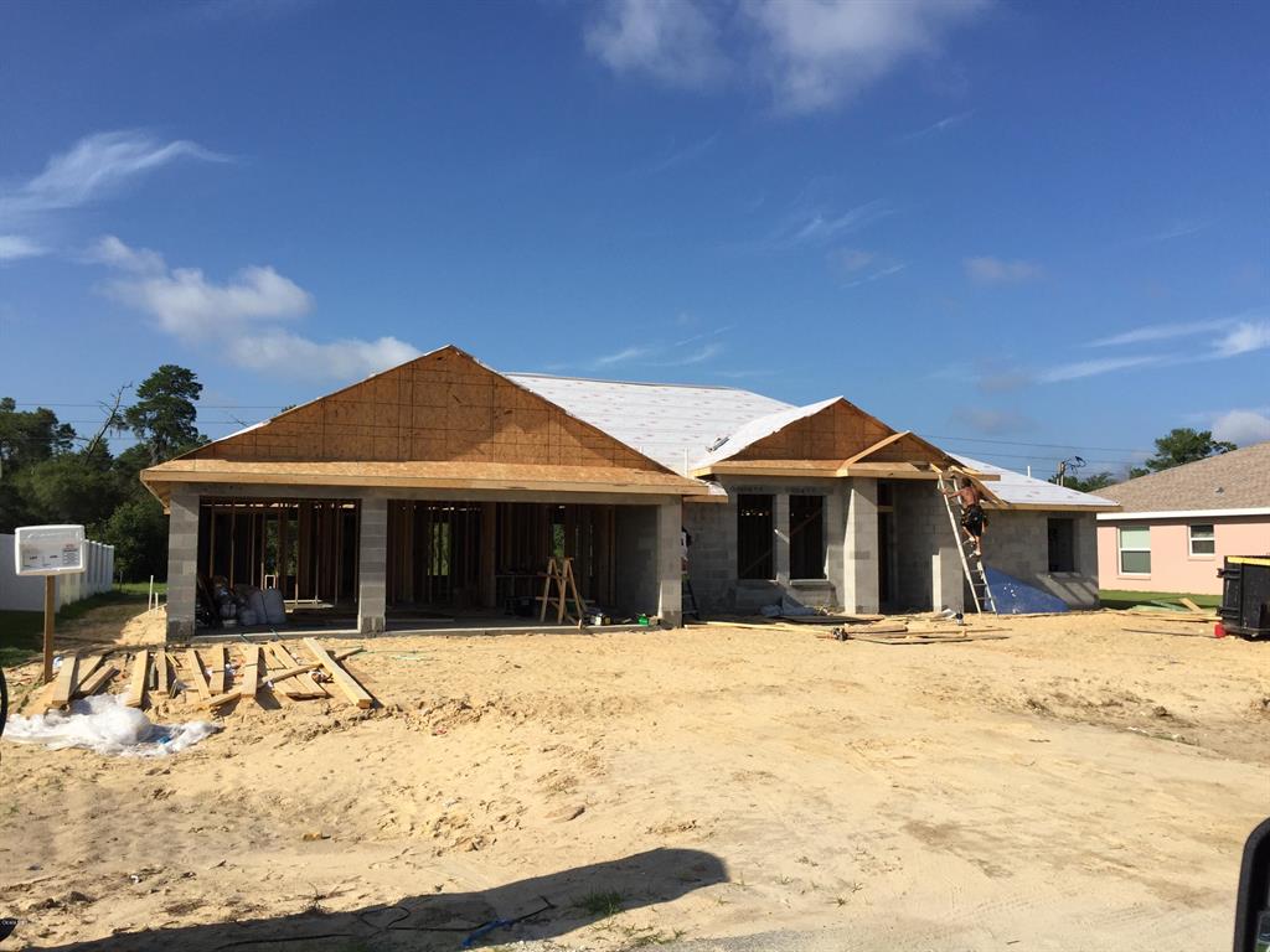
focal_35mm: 29
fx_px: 1064
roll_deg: -0.2
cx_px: 635
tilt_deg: +3.3
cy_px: 476
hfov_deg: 61.7
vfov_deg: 48.2
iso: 32
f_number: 2.2
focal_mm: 4.15
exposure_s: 1/2639
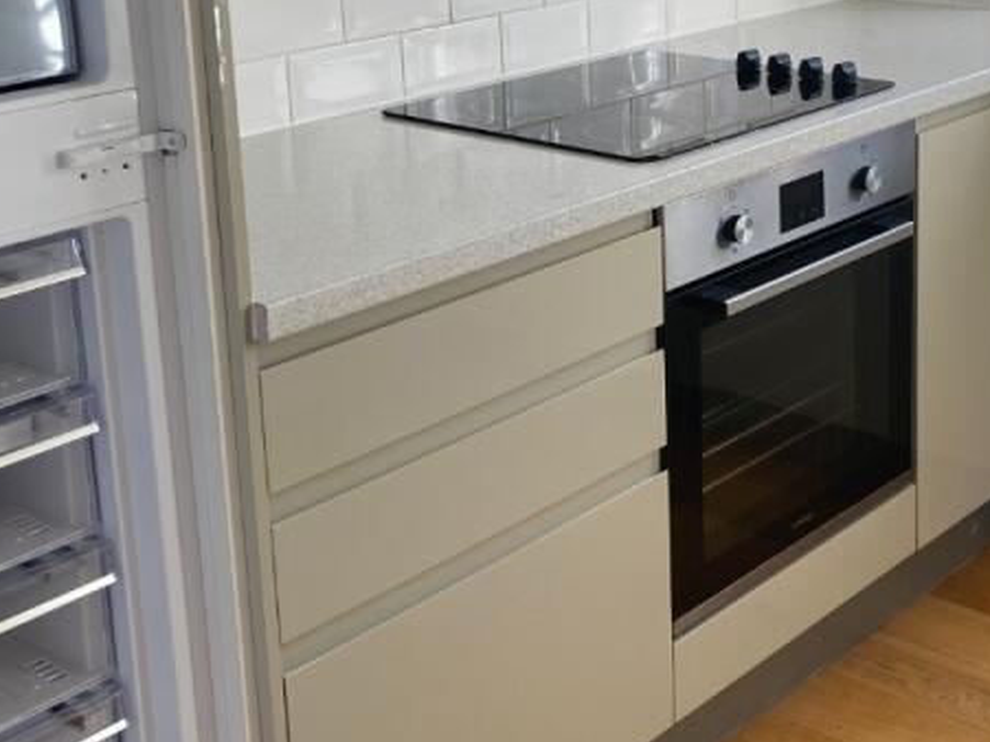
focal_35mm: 59
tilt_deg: -14.8
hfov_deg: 32.1
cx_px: 738
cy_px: 116
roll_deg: +1.1
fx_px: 1687
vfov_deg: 24.3
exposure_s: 1/156
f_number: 1.8
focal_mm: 4.25
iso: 32
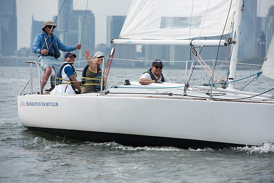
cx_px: 137
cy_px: 92
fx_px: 1523
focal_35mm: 200
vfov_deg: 6.9
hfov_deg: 10.3
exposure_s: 1/1250
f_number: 8
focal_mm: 200
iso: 320
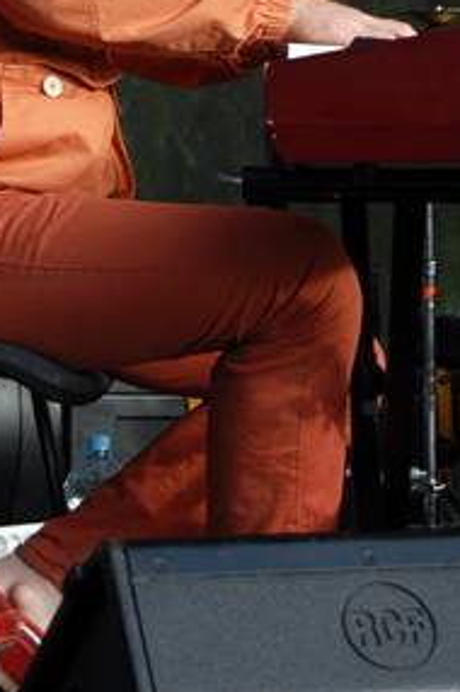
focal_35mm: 173
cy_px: -24
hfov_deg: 7.9
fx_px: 3325
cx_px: 42
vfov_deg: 11.7
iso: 200
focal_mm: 55
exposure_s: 1/125
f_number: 5.6
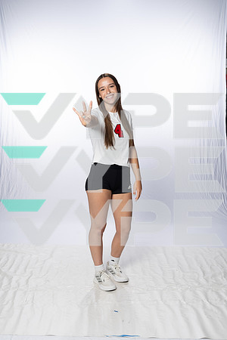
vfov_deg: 41.9
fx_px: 445
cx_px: 114
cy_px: 170
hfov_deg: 28.6
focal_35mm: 47
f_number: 8
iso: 640
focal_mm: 47
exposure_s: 1/250
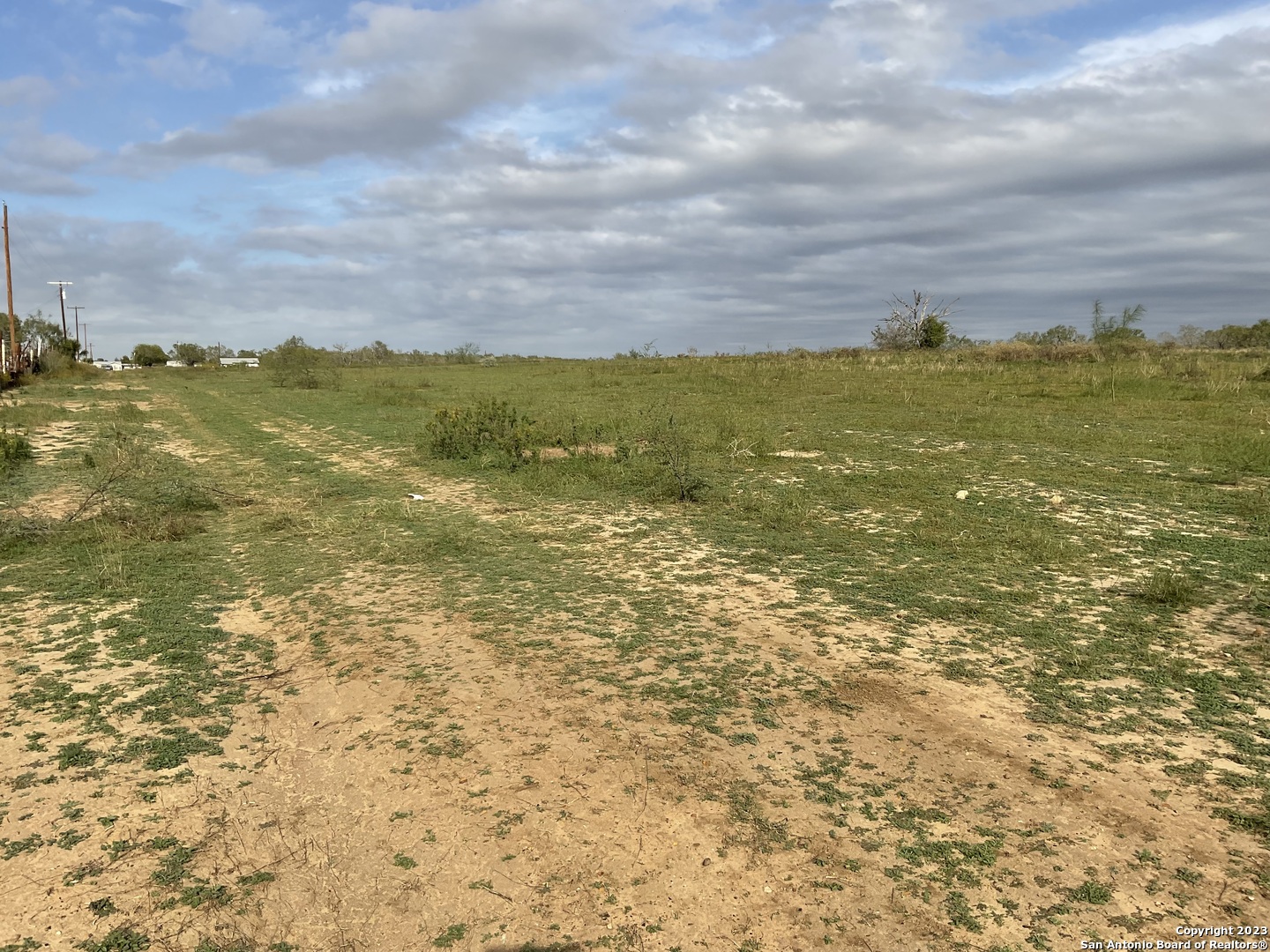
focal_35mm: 29
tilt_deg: -4.6
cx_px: 635
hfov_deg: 61.7
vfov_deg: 48.2
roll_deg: +0.4
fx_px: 1064
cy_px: 476
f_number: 1.8
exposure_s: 1/2427
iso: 20
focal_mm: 3
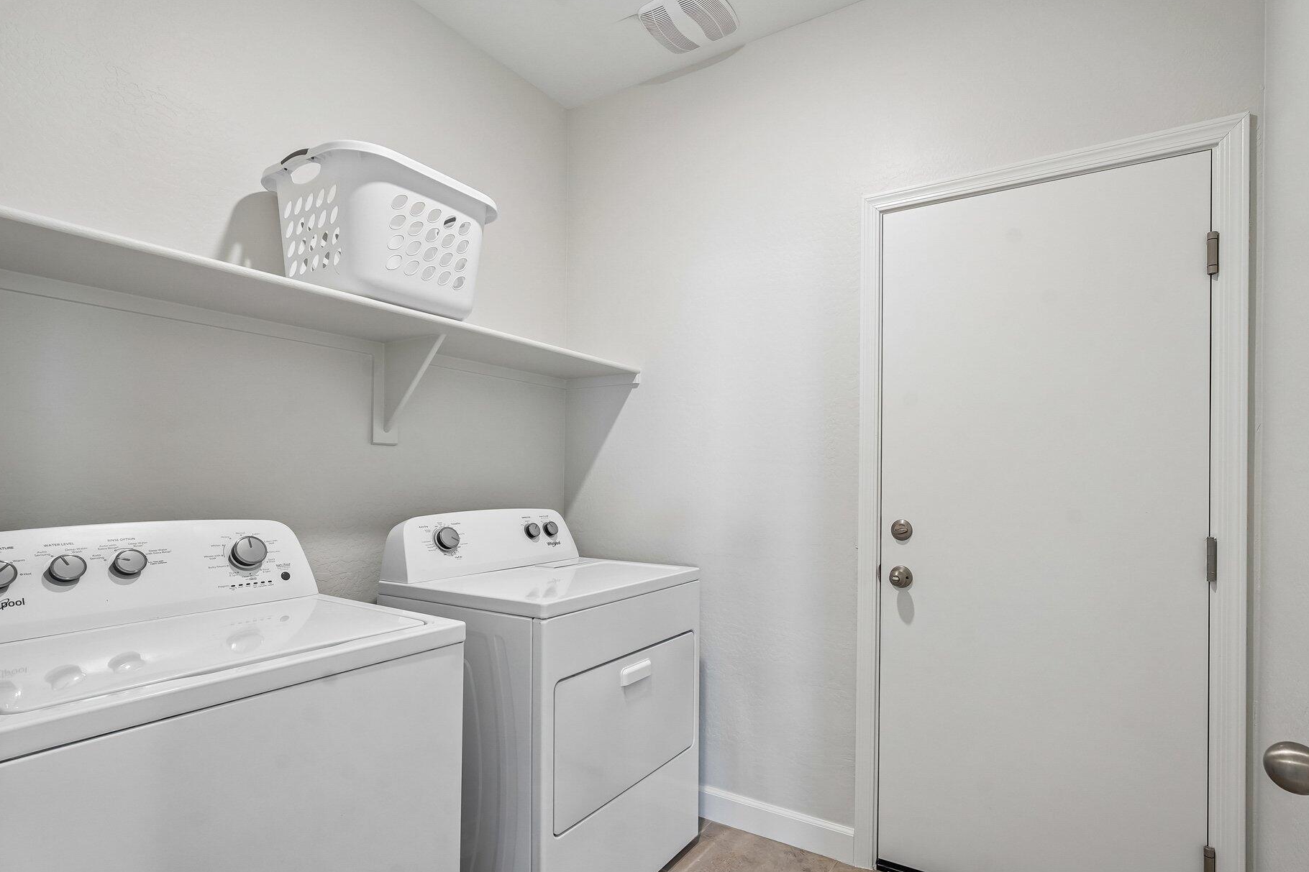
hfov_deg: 89.9
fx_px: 654
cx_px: 697
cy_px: 470
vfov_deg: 67.3
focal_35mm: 18
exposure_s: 1/8
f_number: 8
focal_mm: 16
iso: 400
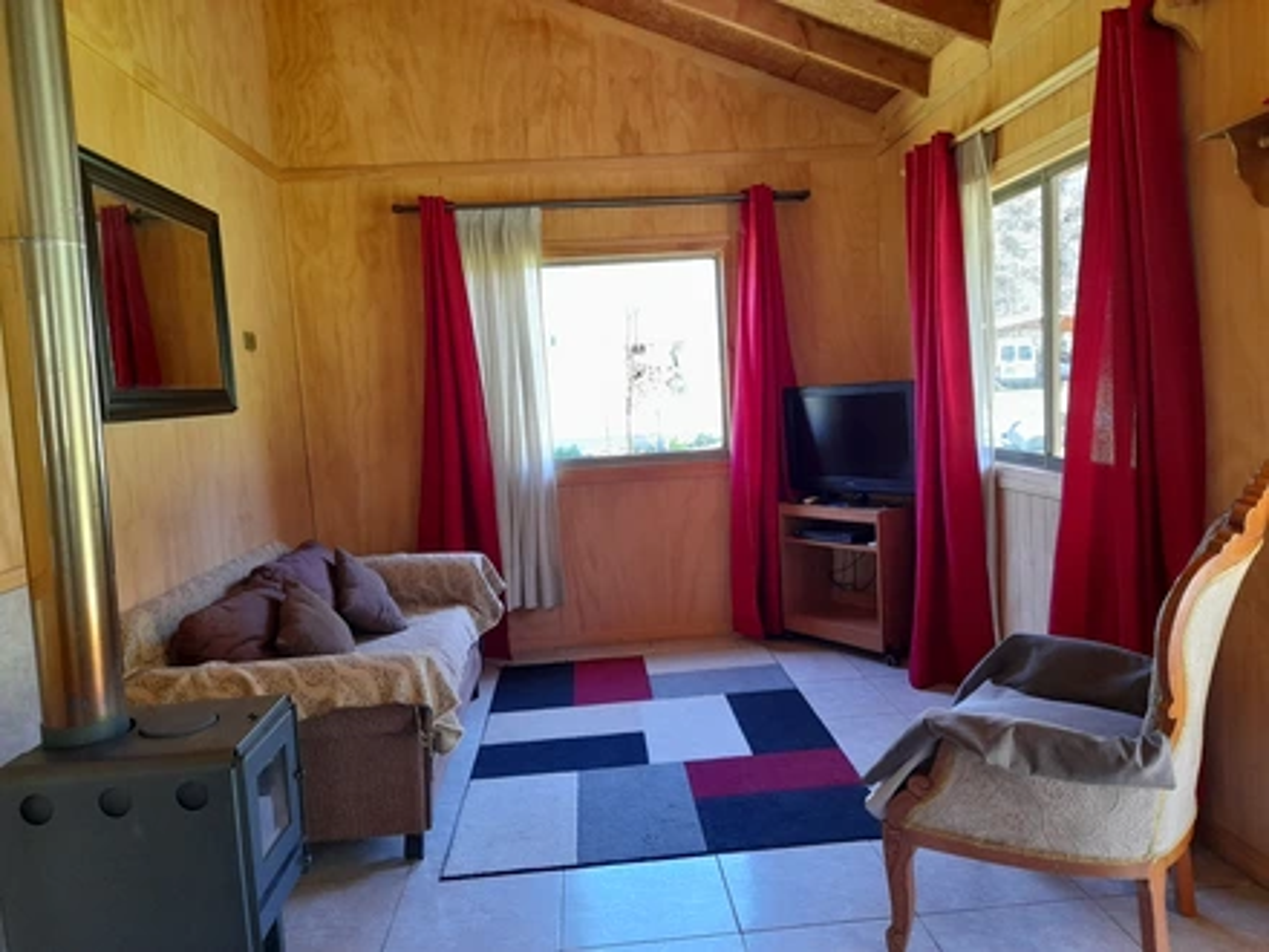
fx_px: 916
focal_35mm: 25
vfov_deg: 54.9
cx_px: 634
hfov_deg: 69.4
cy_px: 476
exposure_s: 1/60
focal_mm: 4.6
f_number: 2
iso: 160
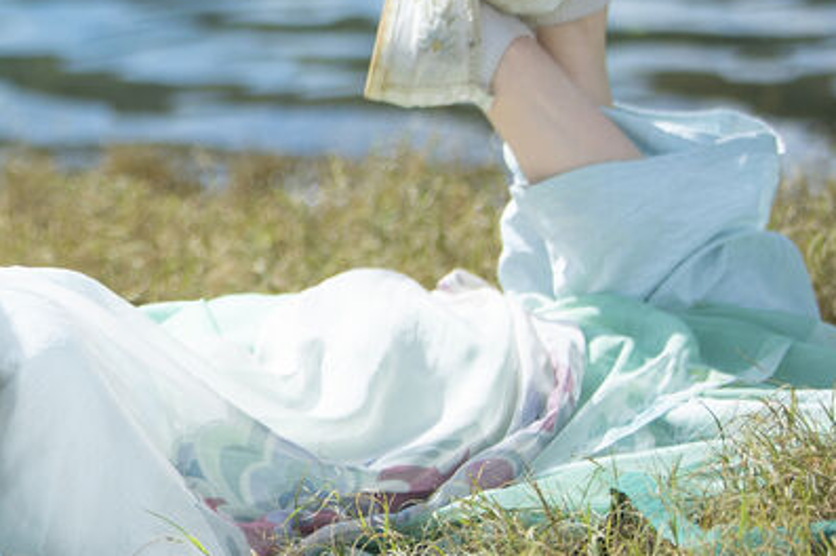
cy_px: 206
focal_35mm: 363
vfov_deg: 3.8
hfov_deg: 5.6
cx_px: -339
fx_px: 8422
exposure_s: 1/1250
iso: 100
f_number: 2.8
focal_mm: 120
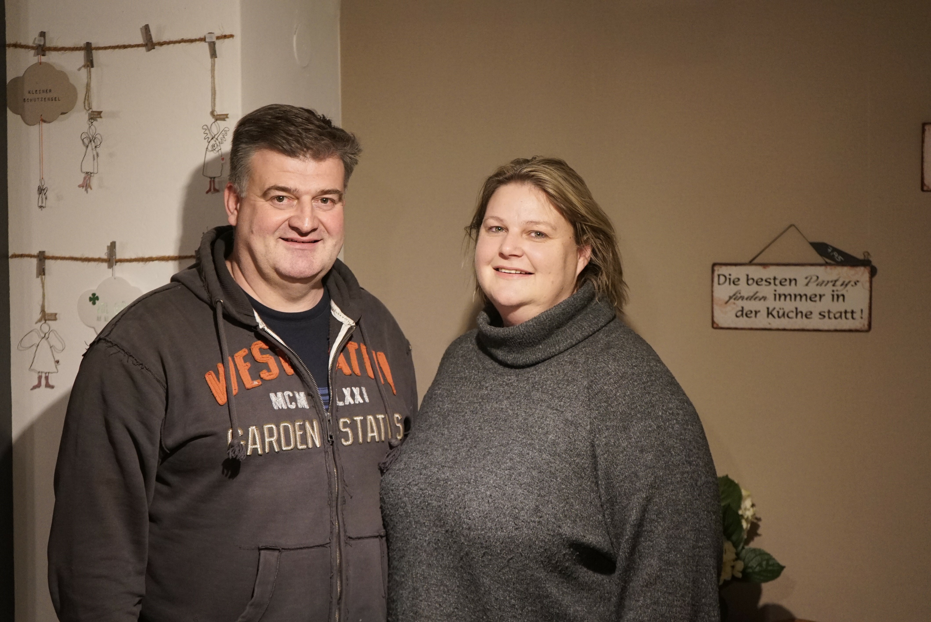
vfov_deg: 24.6
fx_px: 1423
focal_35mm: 55
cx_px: 466
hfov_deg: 36.2
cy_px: 311
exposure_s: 1/100
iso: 5000
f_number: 5
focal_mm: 55
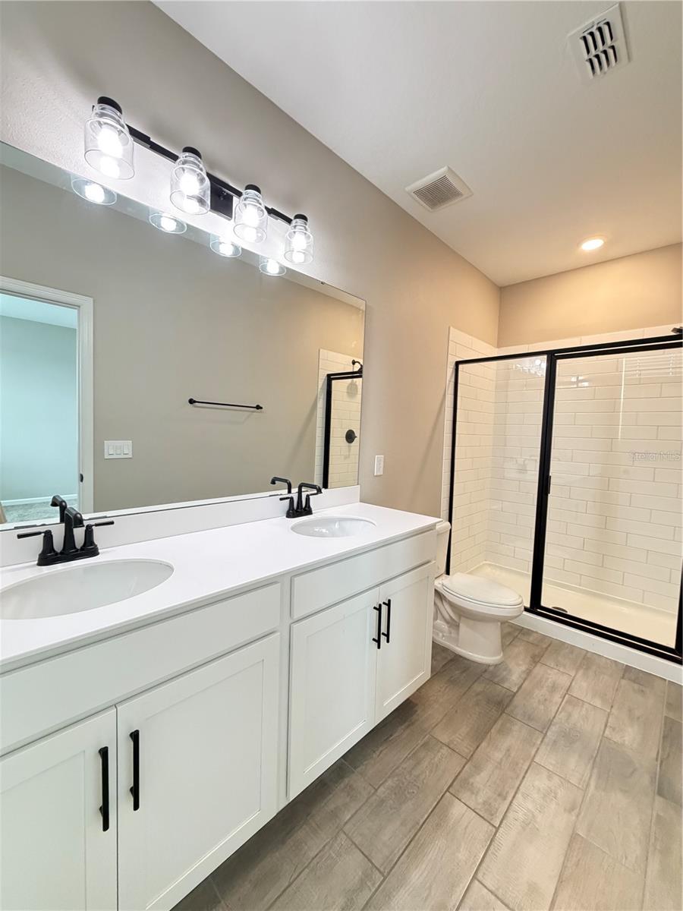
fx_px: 368
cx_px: 342
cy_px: 456
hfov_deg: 85.7
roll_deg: -1.1
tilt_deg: -3.1
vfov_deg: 102.1
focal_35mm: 14
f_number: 2.2
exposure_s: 1/60
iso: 640
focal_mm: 2.22
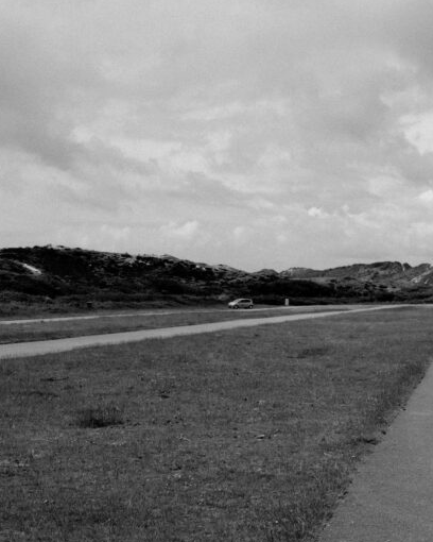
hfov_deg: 21.7
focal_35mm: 66
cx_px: 493
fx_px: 1057
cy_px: 188
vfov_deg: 28.6
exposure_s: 1/180
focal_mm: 23.4
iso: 125
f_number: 10
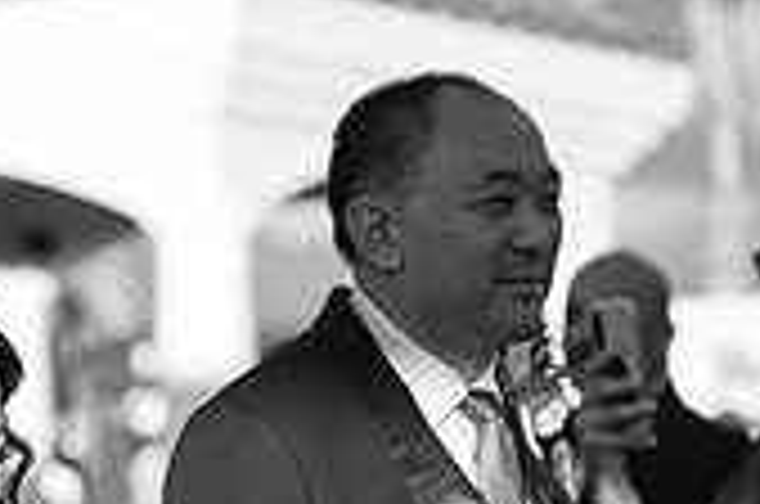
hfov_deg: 11.9
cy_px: 646
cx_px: 54
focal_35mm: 172
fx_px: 3624
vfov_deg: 7.9
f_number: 1.8
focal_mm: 50
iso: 64
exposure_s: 1/2000
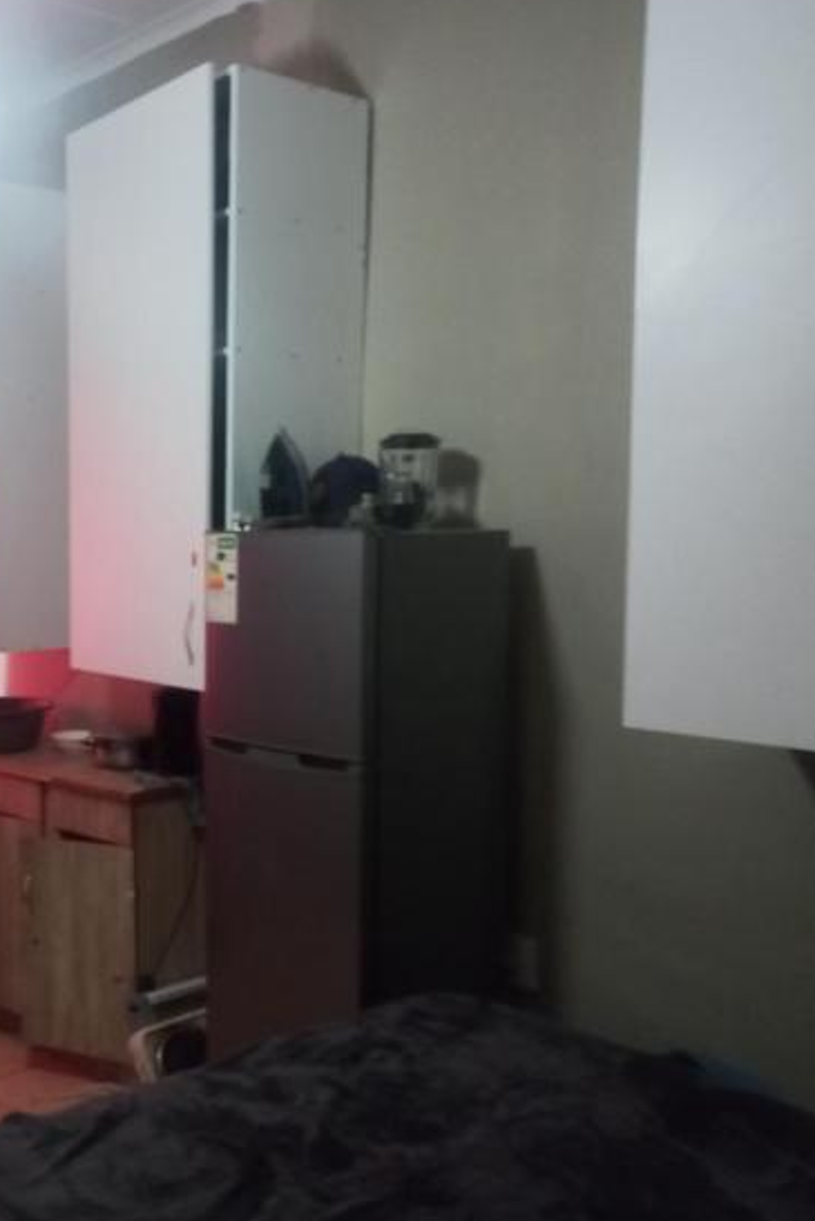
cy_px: 638
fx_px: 1290
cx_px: 45
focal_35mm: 38
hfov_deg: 32.8
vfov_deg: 50.7
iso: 800
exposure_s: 1/25
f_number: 1.8
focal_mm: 4.6
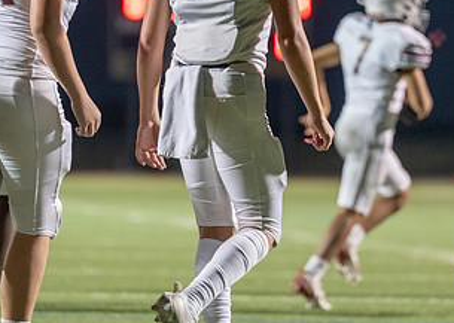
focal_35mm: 368
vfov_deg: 3.9
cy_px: 104
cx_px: 207
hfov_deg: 5.5
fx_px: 4739
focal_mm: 175
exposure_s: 1/500
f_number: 2.8
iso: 2000
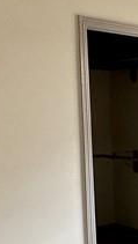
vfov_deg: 28.3
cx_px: 302
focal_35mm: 74
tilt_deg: -7.0
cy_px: 172
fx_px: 480
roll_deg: -0.2
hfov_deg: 13.3
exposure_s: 1/120
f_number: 2.2
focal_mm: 2.22
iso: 200
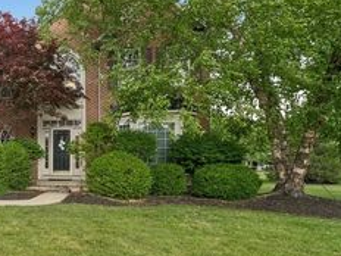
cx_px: 43
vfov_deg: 47.6
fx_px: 286
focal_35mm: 29
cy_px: 167
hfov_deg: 54.7
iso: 200
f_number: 8
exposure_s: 1/60
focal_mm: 14
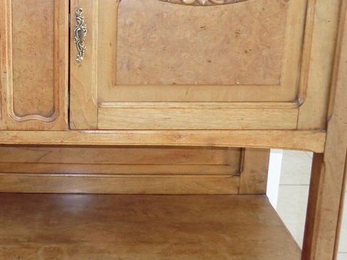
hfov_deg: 31.0
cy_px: 75
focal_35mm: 59
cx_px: 28
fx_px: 591
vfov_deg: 24.6
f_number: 3.5
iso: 400
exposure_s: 1/60
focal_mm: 5.2
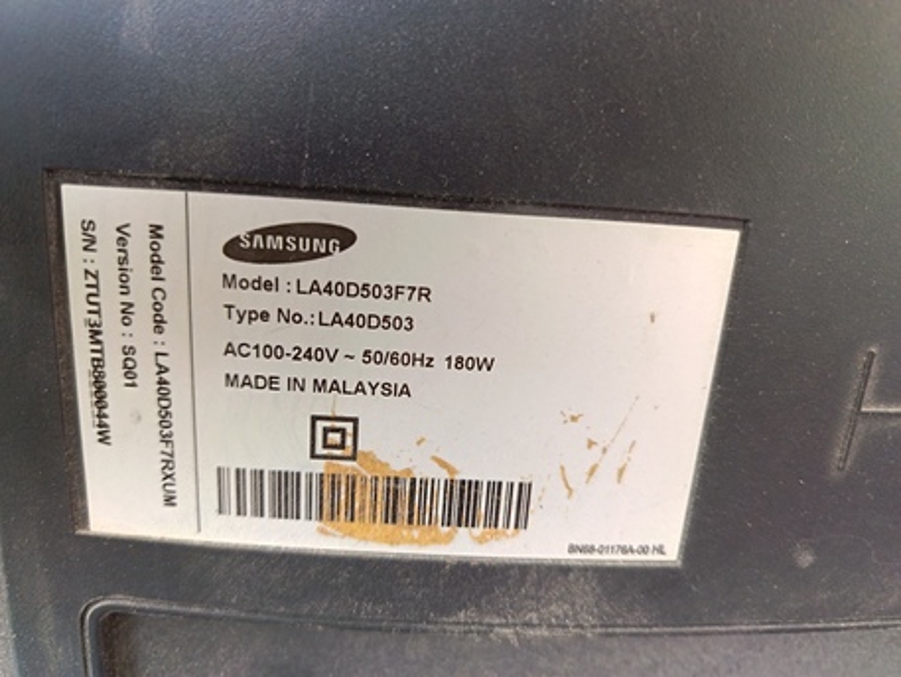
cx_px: 450
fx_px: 625
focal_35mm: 24
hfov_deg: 71.6
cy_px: 338
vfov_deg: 56.8
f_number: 1.75
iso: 4488
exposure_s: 1/24
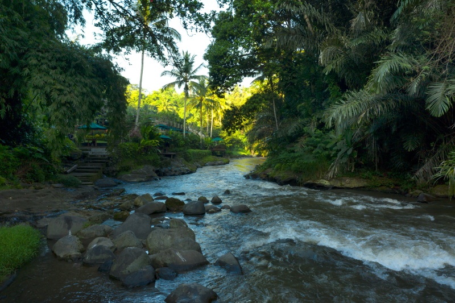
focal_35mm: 28
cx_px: 228
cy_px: 152
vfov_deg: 46.4
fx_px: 354
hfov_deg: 65.5
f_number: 6.3
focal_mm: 10.26
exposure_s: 1/80
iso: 100
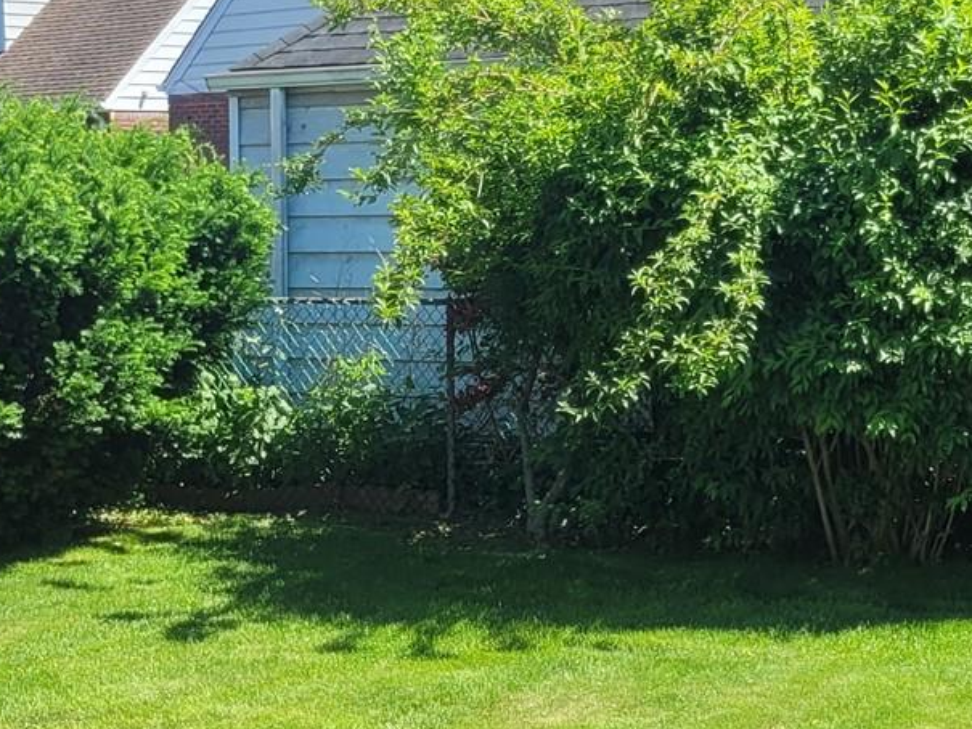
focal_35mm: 88
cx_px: 233
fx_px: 2471
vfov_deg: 16.0
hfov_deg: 22.0
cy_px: 914
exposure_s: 1/1002
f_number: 1.8
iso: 40
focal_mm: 5.4
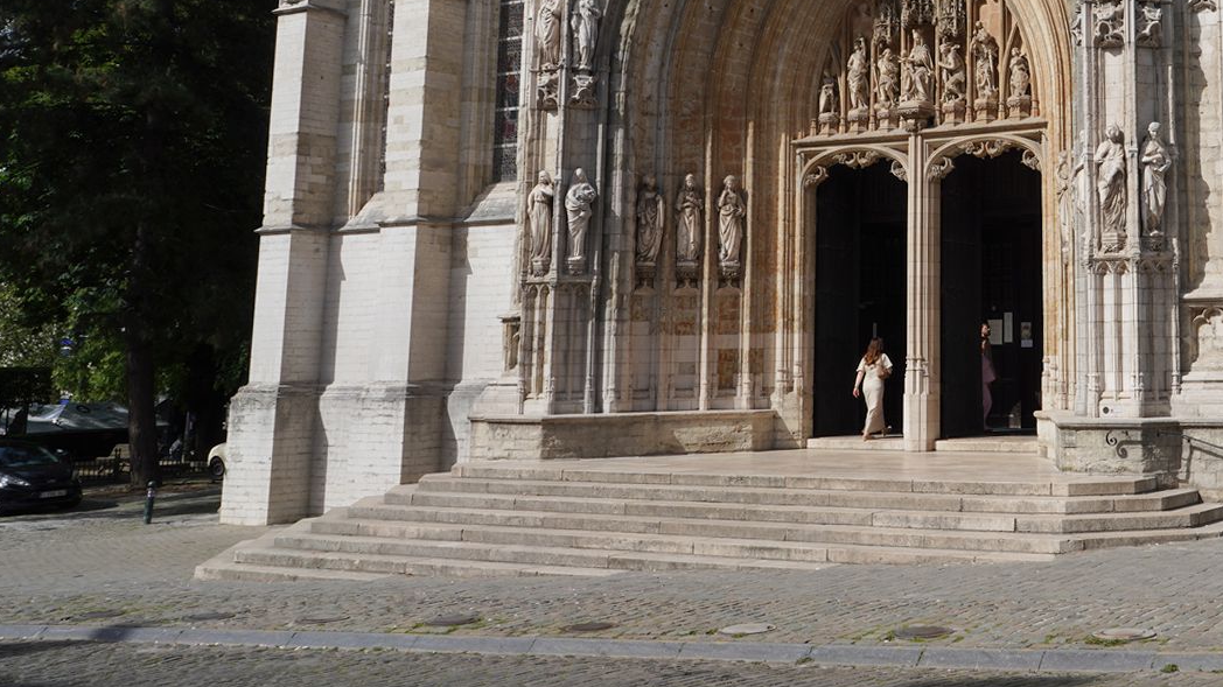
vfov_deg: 24.2
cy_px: 58
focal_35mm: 48
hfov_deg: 39.9
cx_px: 1086
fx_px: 1556
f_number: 16
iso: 100
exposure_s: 1/100
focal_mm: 24
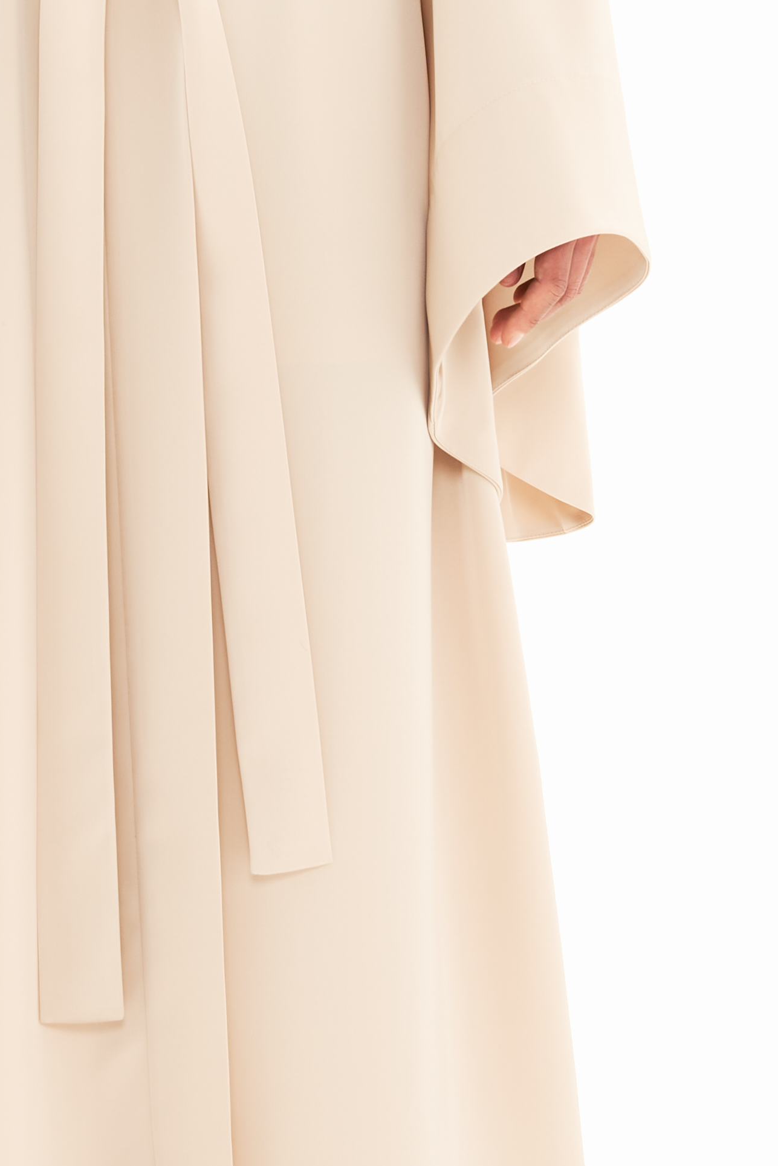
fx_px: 6028
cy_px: 43
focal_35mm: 186
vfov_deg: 11.0
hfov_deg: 7.4
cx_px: 136
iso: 125
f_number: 7.1
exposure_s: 1/125
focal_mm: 60
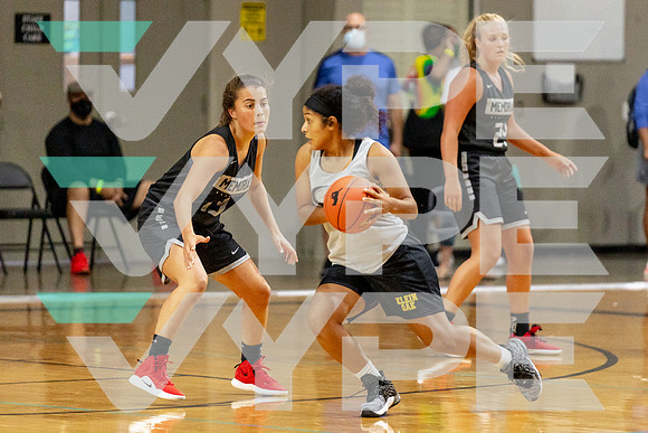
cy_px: 187
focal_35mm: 303
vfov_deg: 4.5
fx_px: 5457
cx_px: 361
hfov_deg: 6.8
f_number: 2.8
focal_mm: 200
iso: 2500
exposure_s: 1/800
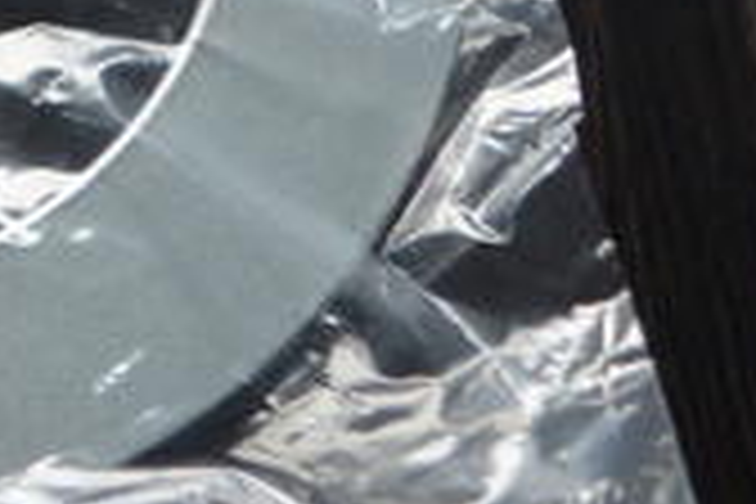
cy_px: -434
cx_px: -1035
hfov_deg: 9.4
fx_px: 4137
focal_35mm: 197
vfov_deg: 6.8
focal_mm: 22
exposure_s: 1/60
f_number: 4
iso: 400
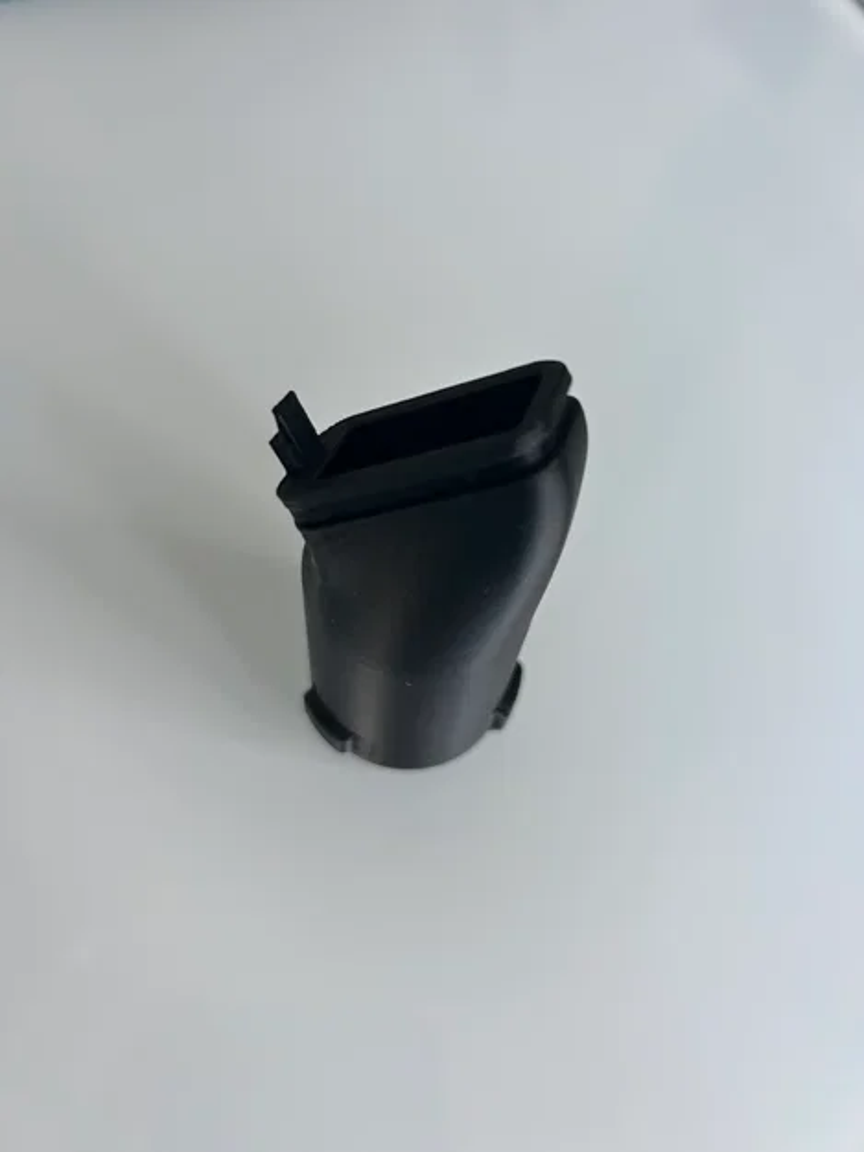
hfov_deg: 53.1
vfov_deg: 67.3
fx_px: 865
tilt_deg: -60.2
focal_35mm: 26
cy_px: 576
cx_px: 432
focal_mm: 5.7
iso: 125
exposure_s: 1/75
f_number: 1.5
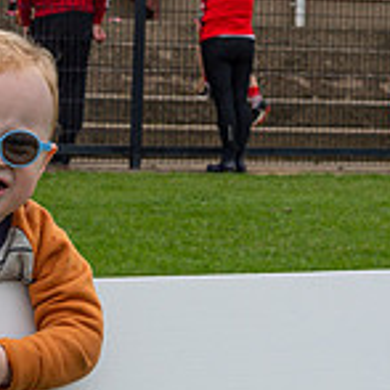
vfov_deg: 8.5
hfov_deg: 8.4
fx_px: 2626
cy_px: 324
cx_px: -42
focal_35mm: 206
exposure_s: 1/200
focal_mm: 50
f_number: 5.6
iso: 100
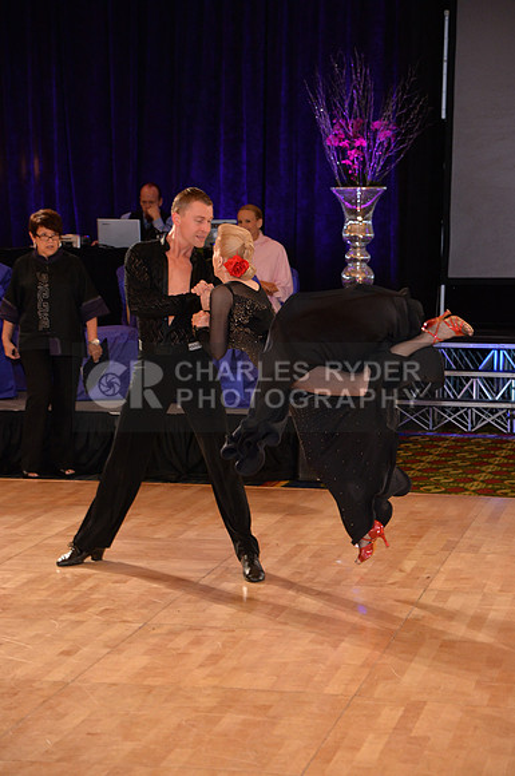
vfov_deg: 20.4
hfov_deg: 13.6
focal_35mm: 100
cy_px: 388
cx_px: 258
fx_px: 2152
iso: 1600
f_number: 5
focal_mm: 100
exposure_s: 1/250
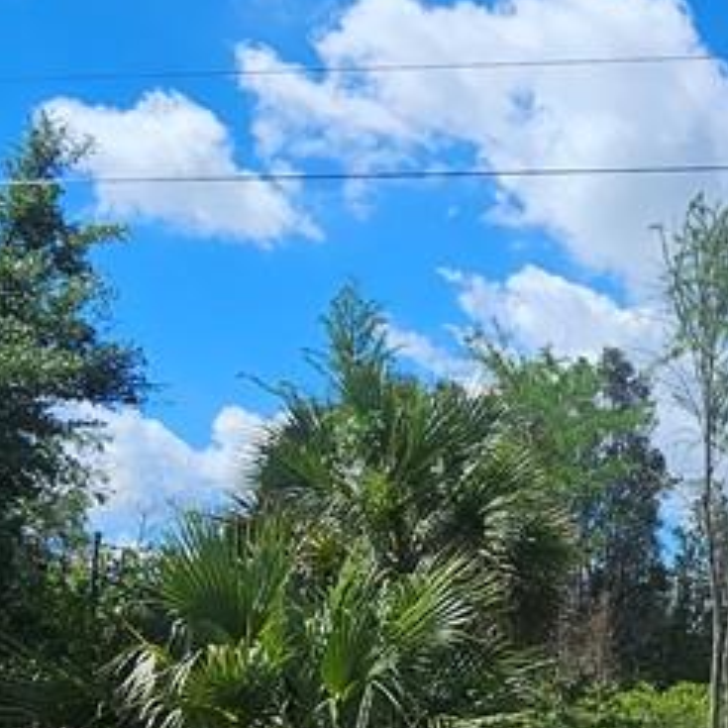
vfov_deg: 34.3
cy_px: 585
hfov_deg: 31.7
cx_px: 781
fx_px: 1142
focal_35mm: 48
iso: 50
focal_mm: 2.2
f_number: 2.2
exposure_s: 1/3084
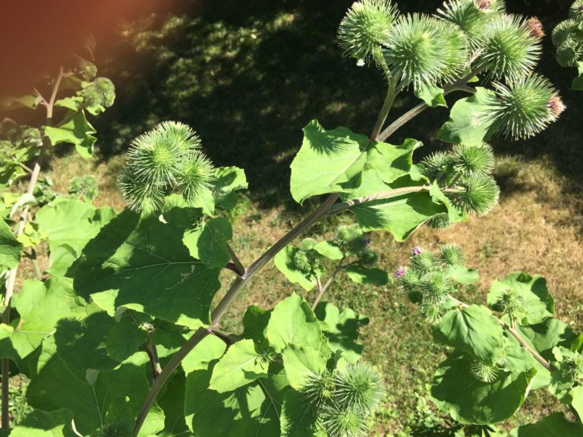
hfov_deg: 61.7
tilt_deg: -52.7
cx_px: 292
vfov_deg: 48.2
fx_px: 488
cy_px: 218
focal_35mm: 29
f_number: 2.2
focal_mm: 4.15
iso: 32
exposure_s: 1/879
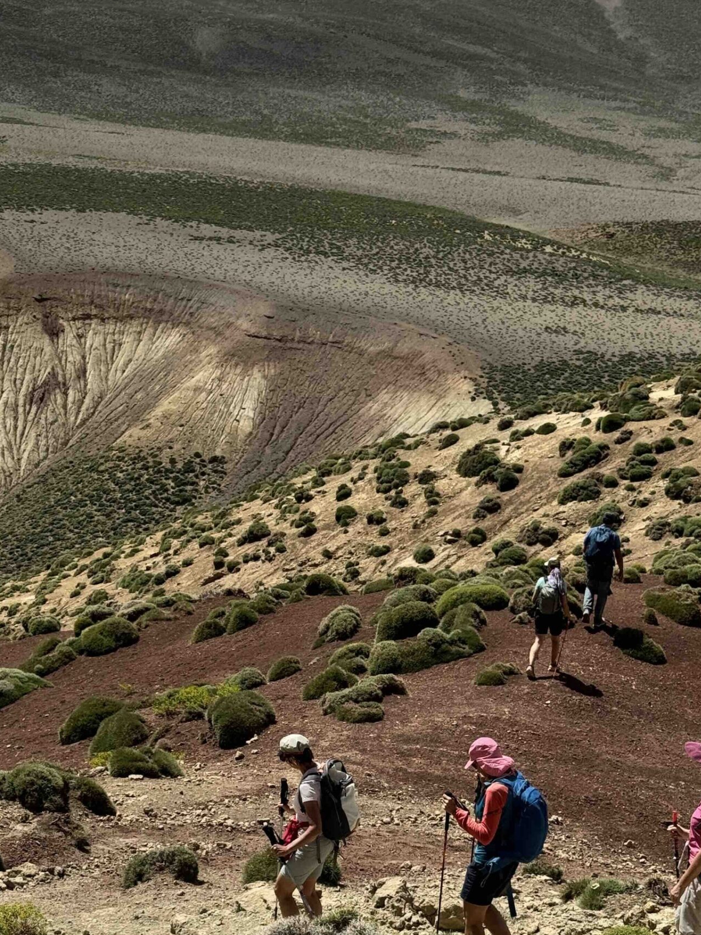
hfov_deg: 20.4
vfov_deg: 26.7
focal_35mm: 72
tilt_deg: -18.0
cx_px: 312
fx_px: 1944
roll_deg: -2.5
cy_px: 679
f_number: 1.78
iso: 64
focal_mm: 6.76
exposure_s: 1/4310
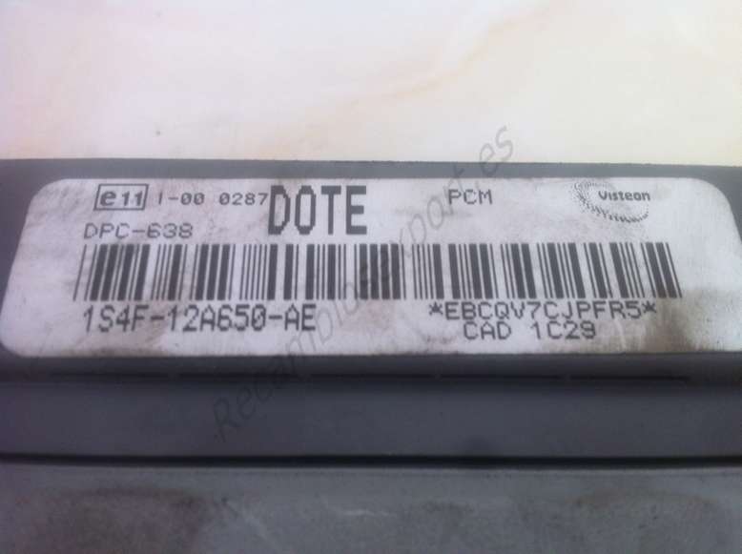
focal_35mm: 35
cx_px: 371
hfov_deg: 52.7
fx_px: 749
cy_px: 277
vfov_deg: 40.6
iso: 80
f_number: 2.8
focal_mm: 3.85
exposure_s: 1/30
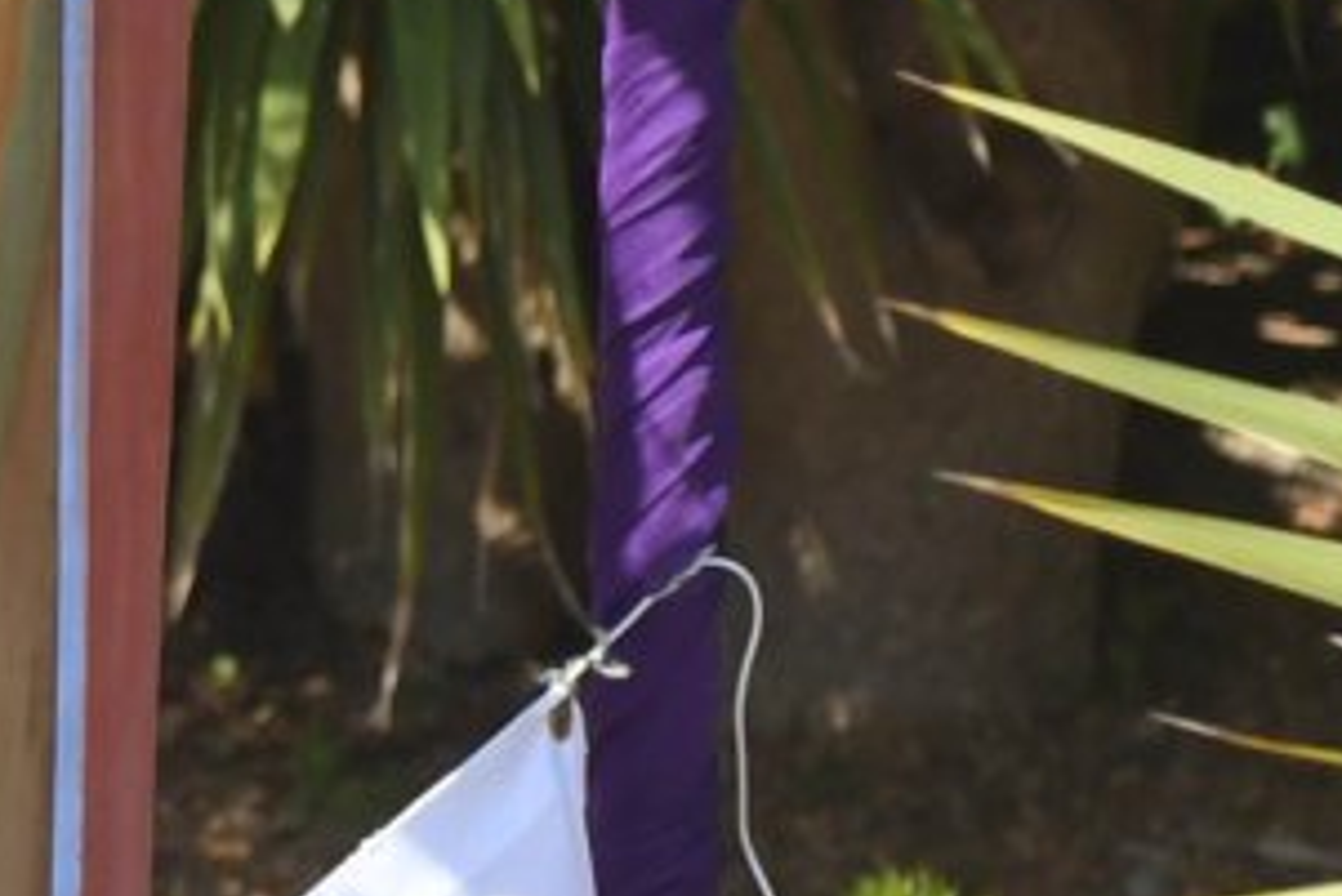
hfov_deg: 1.3
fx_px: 57060
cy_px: -876
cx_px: -1886
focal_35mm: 1530
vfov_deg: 0.9
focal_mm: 150
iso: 640
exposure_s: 1/2000
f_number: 5
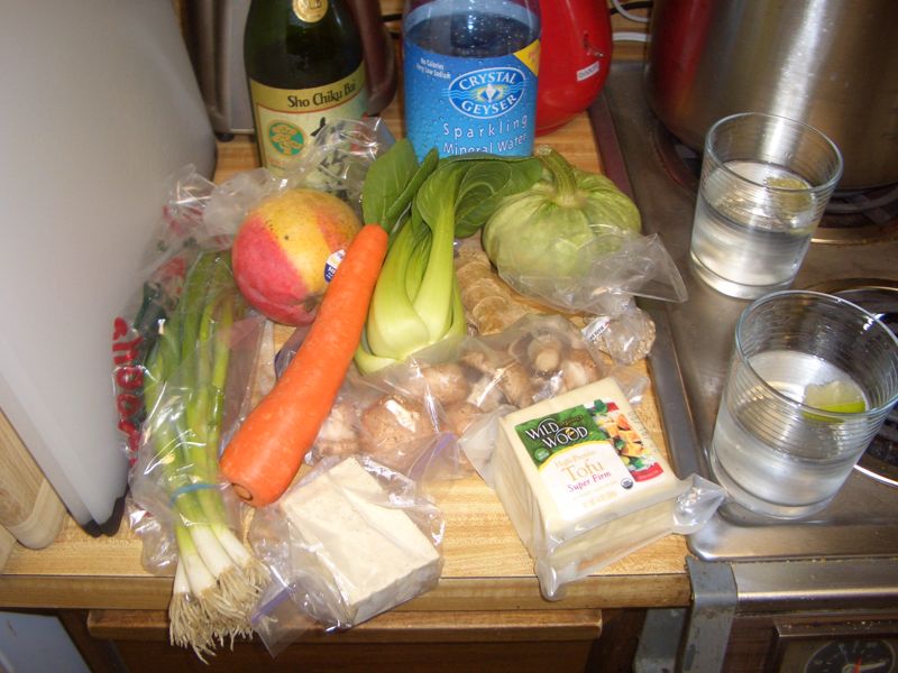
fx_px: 908
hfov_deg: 52.6
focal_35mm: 35
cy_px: 336
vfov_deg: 40.7
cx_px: 449
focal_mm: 5.8
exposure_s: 1/60
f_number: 2.6
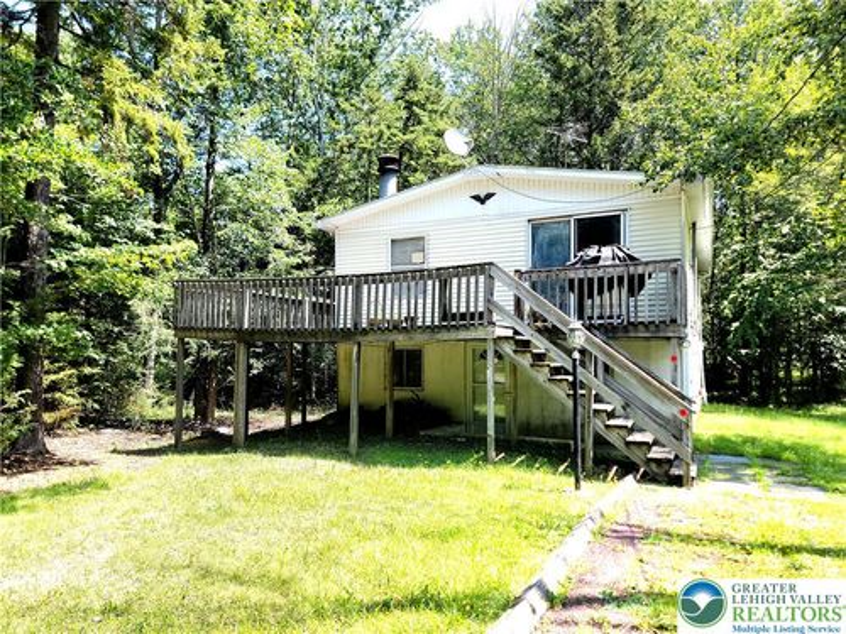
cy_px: 317
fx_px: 587
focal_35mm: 24
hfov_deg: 71.6
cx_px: 423
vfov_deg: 56.8
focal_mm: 6.7
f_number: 1.8
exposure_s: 1/154
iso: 16
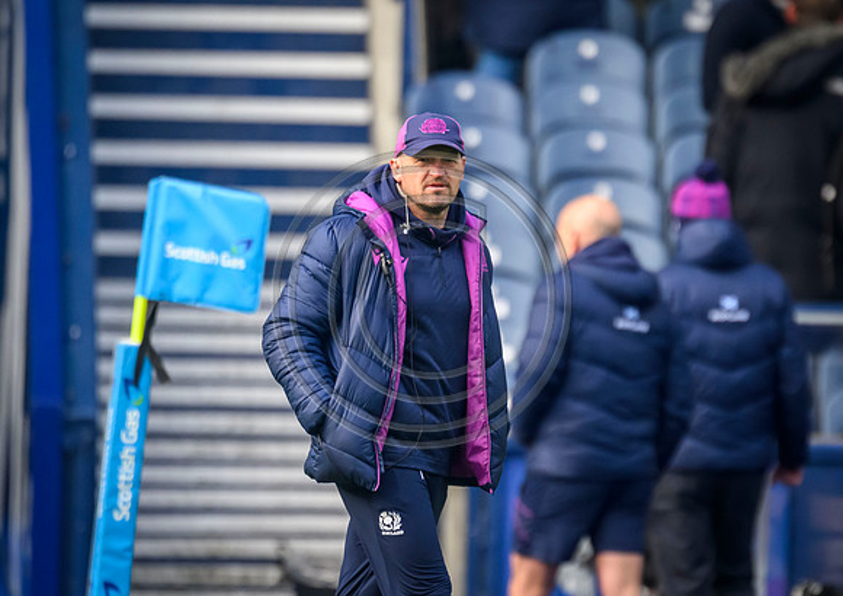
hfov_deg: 1.7
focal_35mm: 1186
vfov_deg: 1.2
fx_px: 28293
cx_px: 487
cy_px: 258
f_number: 5.6
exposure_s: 1/1600
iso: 3200
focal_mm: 784
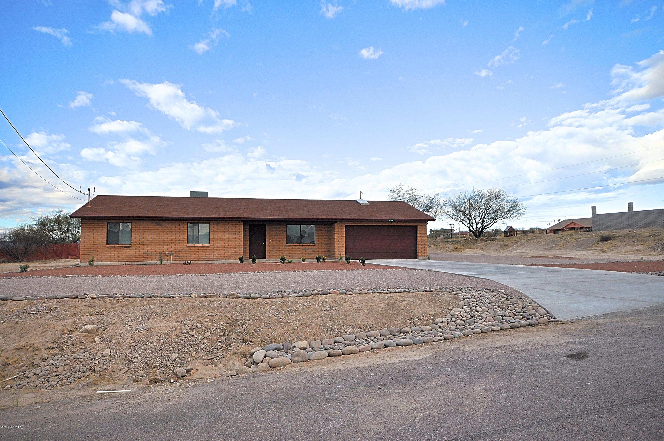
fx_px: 442
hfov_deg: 73.8
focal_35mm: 24
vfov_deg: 53.0
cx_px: 332
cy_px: 220
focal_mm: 16
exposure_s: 1/320
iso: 200
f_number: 9
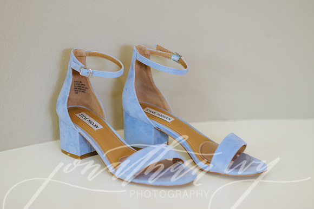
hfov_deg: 19.5
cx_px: 143
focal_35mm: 105
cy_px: 99
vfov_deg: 13.1
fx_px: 915
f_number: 2
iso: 800
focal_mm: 85
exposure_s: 1/125
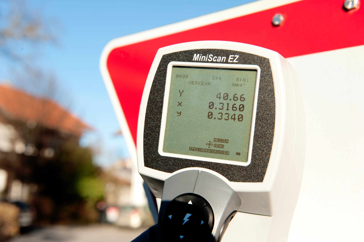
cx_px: 182
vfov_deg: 27.0
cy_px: 121
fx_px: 505
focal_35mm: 50
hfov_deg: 39.6
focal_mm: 50
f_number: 8
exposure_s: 1/250
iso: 200
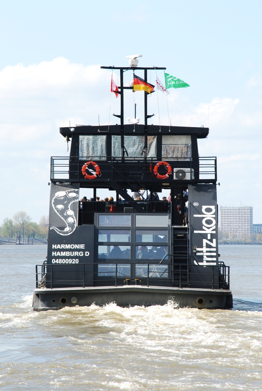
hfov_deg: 7.6
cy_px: 196
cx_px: 131
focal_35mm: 180
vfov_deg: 11.4
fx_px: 1960
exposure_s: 1/200
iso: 200
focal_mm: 120
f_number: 10
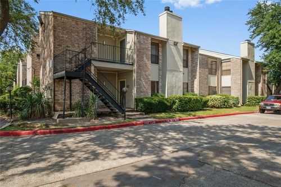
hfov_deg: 77.3
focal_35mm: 22
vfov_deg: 56.1
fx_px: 176
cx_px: 140
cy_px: 94
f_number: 8
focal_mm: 15
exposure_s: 1/125
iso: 100
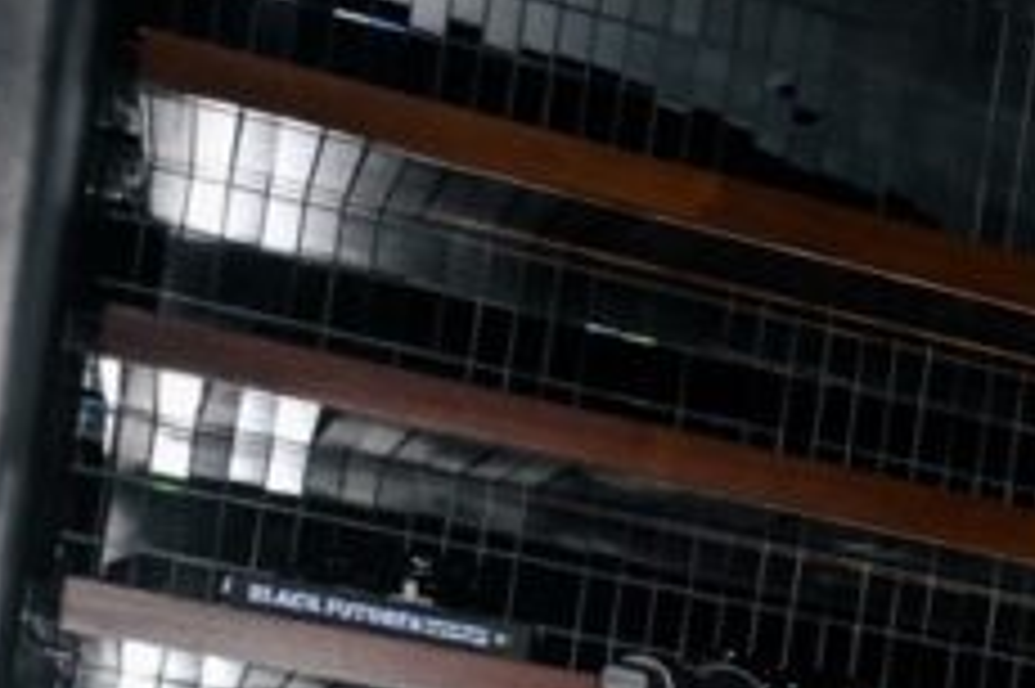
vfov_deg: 11.3
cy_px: 1223
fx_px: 3246
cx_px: 1827
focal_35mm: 113
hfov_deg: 15.7
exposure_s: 1/200
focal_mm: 26
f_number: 8
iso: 1600
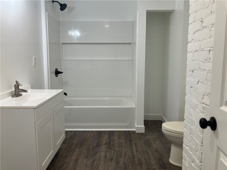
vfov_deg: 49.7
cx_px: 114
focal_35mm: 28
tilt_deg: -6.9
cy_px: 85
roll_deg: -0.1
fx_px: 184
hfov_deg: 63.4
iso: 50
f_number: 1.8
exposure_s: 1/120
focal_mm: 3.99
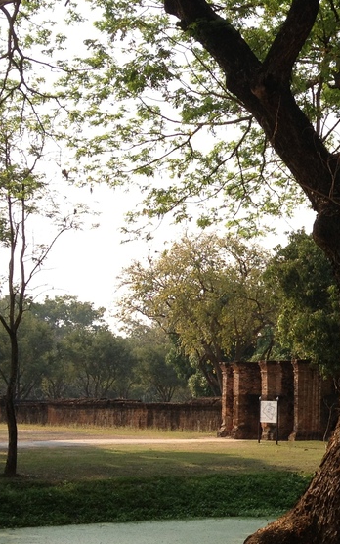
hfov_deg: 15.4
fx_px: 1185
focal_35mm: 80
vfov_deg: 25.8
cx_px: 462
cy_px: 335
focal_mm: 4.28
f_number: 2.4
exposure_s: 1/699
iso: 50
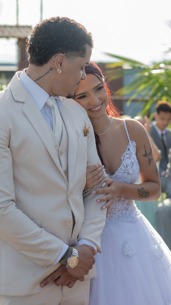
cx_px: 75
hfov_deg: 13.6
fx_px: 717
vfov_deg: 23.9
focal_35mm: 89
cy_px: 152
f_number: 2.8
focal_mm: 56
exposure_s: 1/800
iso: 125
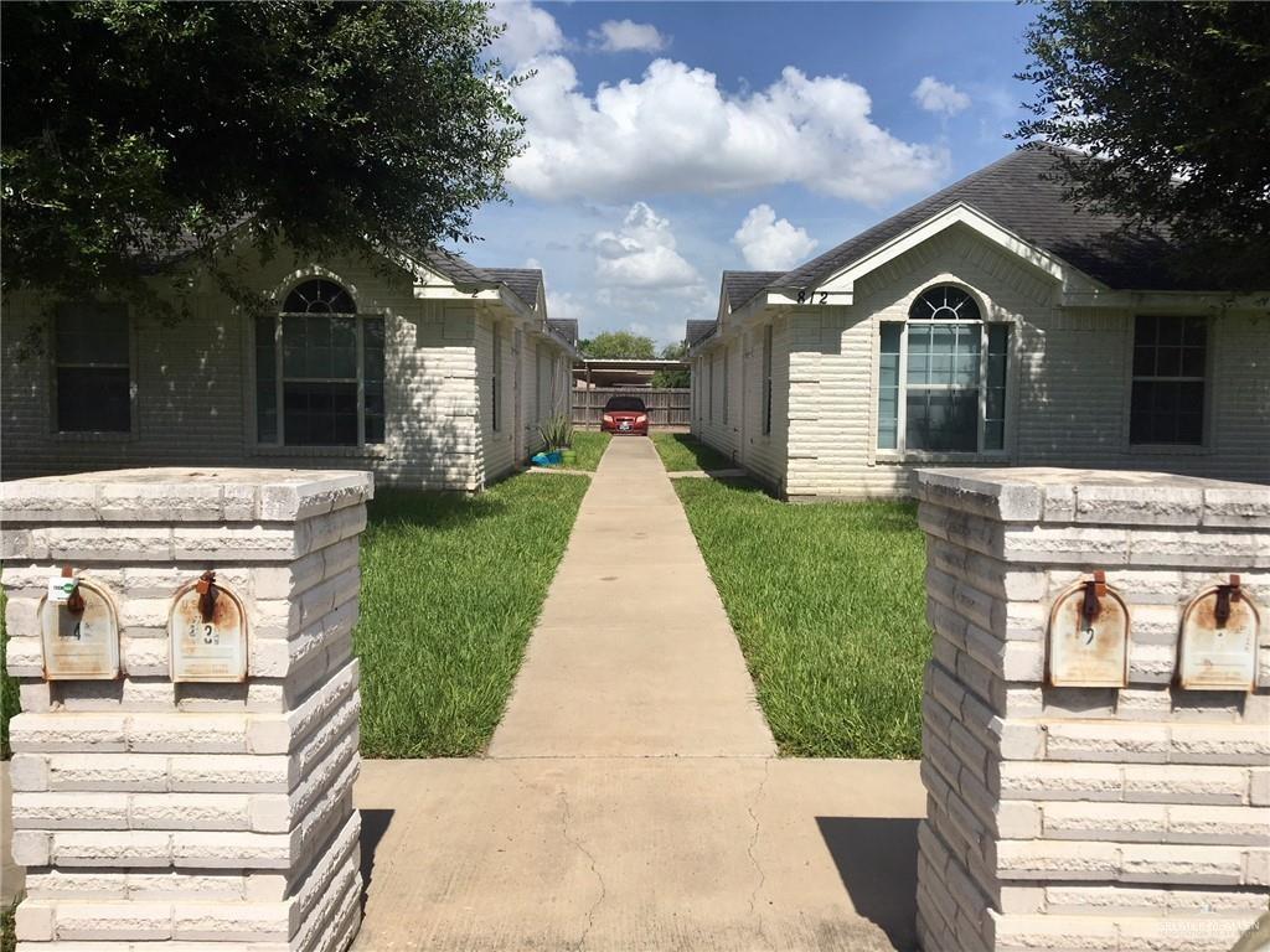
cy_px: 476
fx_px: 1064
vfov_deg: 48.2
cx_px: 635
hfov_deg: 61.7
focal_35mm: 29
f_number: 2.2
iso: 25
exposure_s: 1/2653
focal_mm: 4.15
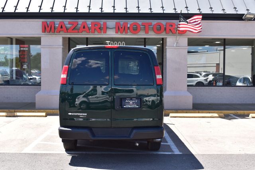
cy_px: 85
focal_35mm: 48
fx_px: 340
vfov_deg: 28.0
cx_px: 128
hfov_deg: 41.1
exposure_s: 1/250
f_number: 10
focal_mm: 32
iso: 400
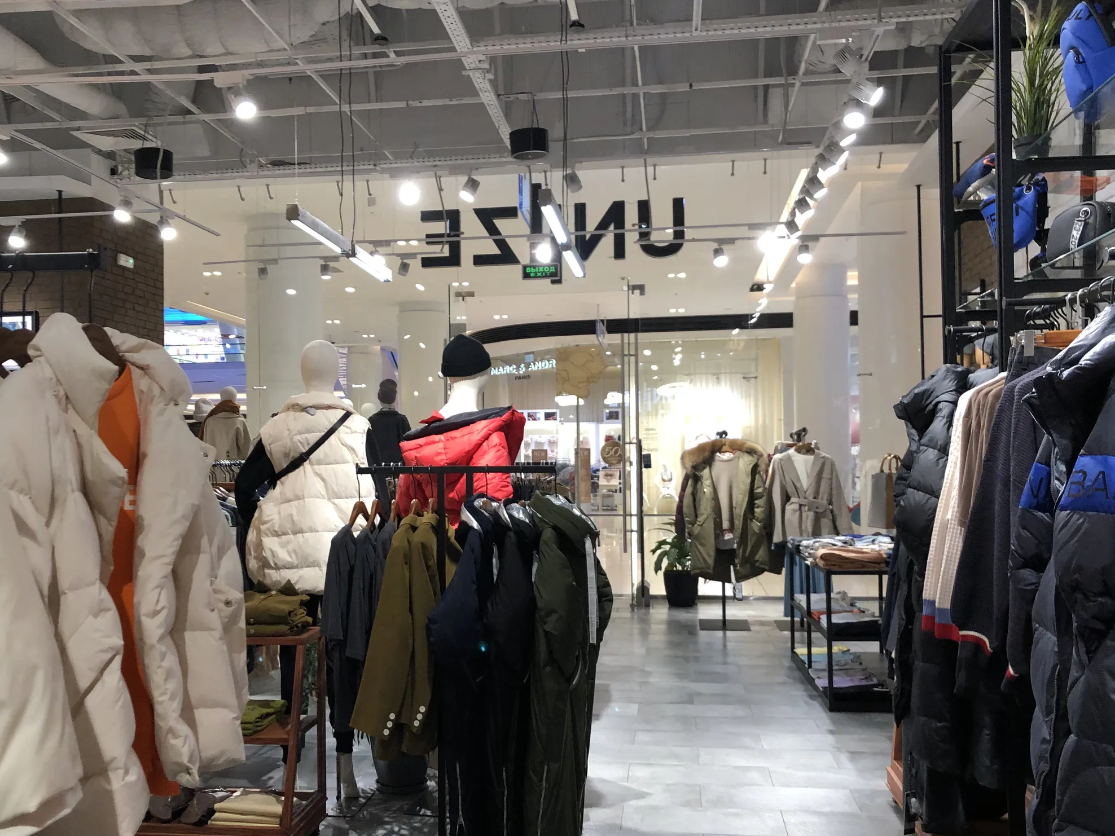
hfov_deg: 53.8
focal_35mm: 34
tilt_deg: +1.3
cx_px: 498
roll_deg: -0.7
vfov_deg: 41.8
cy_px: 443
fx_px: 1095
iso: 40
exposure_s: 1/33
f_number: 1.8
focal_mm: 4
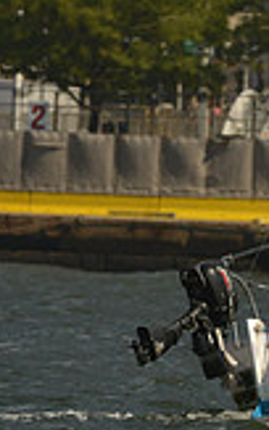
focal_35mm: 1234
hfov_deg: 1.1
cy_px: 152
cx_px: 731
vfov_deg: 1.7
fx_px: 14462
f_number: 9
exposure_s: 1/1250
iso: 320
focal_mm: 340
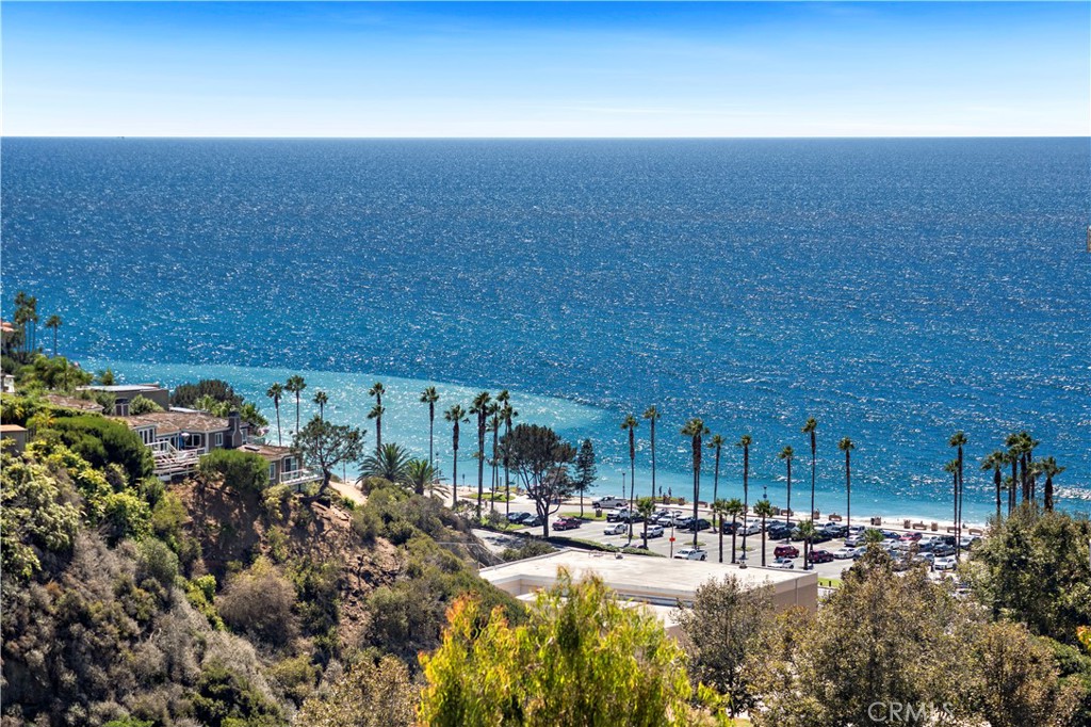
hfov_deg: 20.4
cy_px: 364
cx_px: 546
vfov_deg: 13.7
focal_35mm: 100
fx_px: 3029
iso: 160
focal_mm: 100
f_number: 9
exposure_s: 1/4000
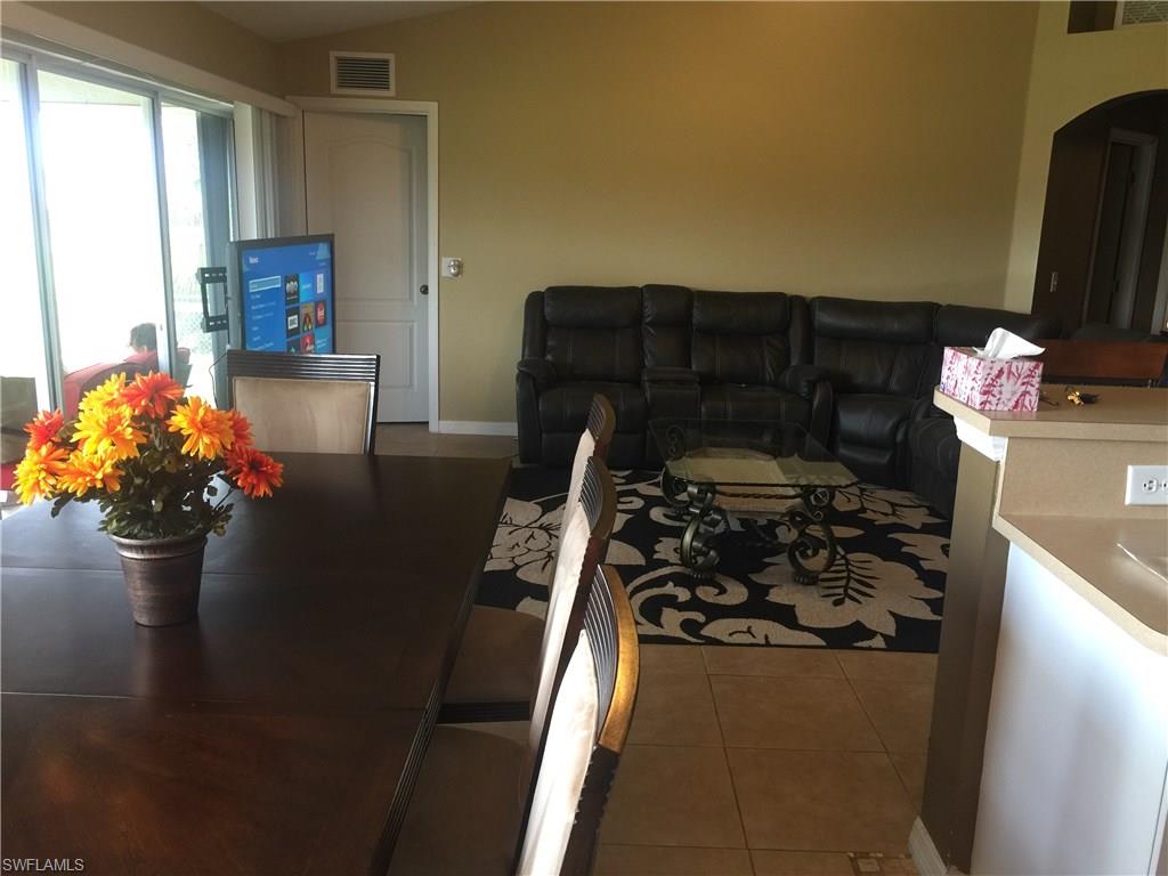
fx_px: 979
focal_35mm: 29
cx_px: 584
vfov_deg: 48.2
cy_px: 438
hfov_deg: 61.7
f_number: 2.2
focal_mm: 4.15
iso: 50
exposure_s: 1/15
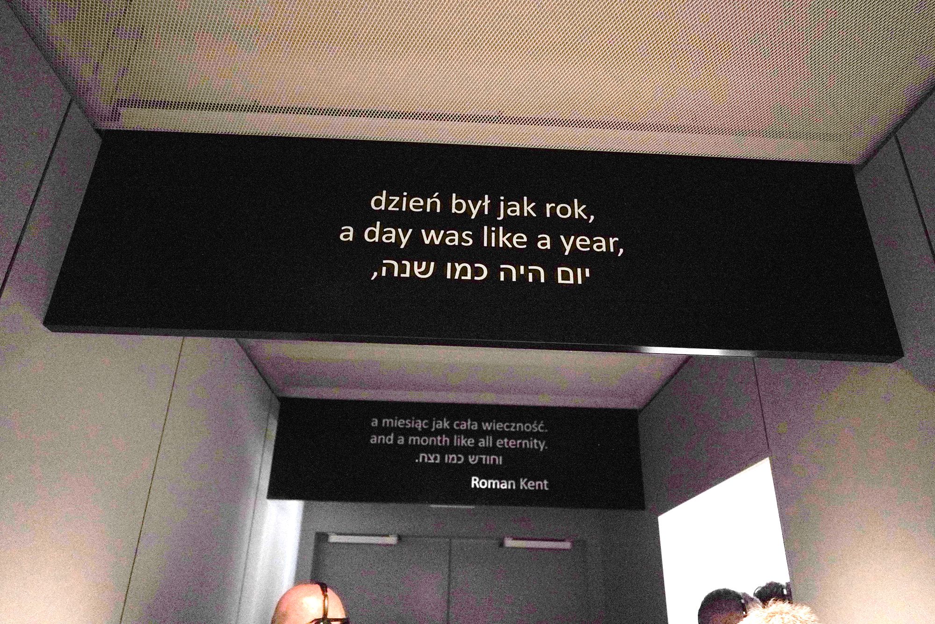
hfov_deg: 73.7
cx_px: 468
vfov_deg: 53.1
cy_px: 312
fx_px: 623
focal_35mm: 24
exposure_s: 1/80
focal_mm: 24
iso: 3200
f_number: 4
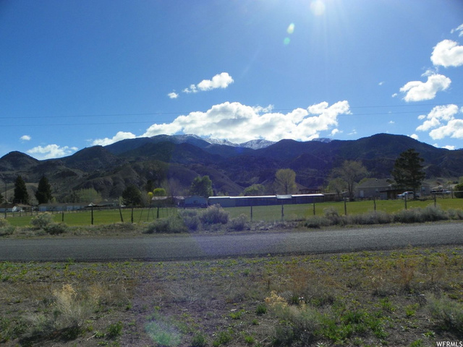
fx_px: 348
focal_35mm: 26
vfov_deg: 53.1
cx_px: 232
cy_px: 174
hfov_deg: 67.3
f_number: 6.3
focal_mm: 4.6
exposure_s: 1/800
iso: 64
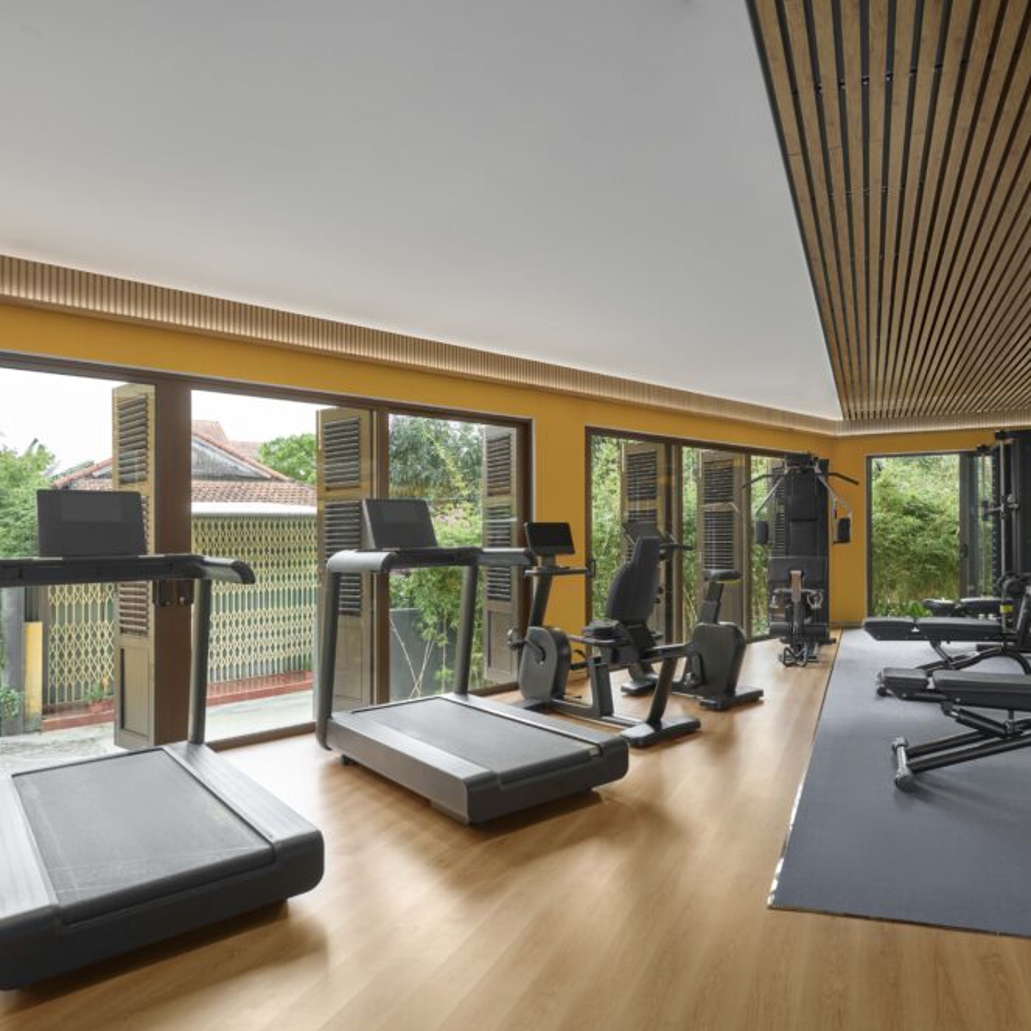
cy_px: 529
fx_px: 708
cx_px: 672
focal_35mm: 21
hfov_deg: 70.4
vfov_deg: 72.1
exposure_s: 1/50
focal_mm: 16
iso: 400
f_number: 8
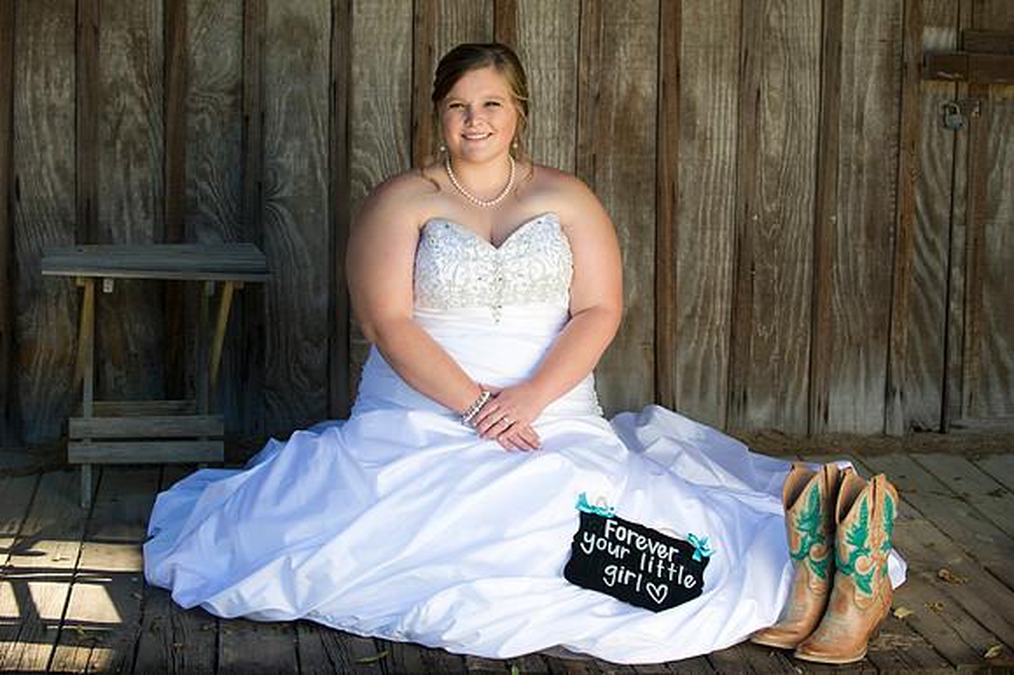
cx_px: 507
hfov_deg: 28.9
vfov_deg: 19.4
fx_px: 1970
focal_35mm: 70
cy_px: 338
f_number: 4.5
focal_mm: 70
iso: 200
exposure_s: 1/160
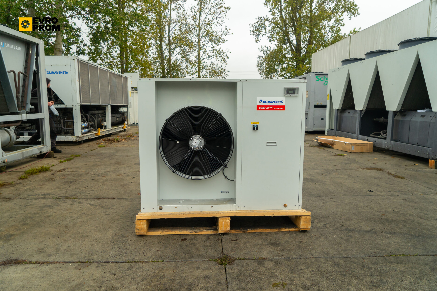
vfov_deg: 53.1
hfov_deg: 73.7
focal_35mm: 24
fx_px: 291
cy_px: 146
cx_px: 218
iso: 400
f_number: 5
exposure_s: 1/160
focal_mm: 24
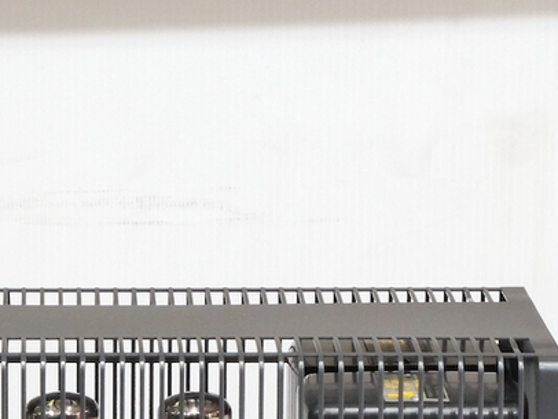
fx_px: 5145
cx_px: -16
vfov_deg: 4.7
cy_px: 453
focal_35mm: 319
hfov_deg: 6.2
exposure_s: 1/5
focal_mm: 24.2
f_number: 6.3
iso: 400
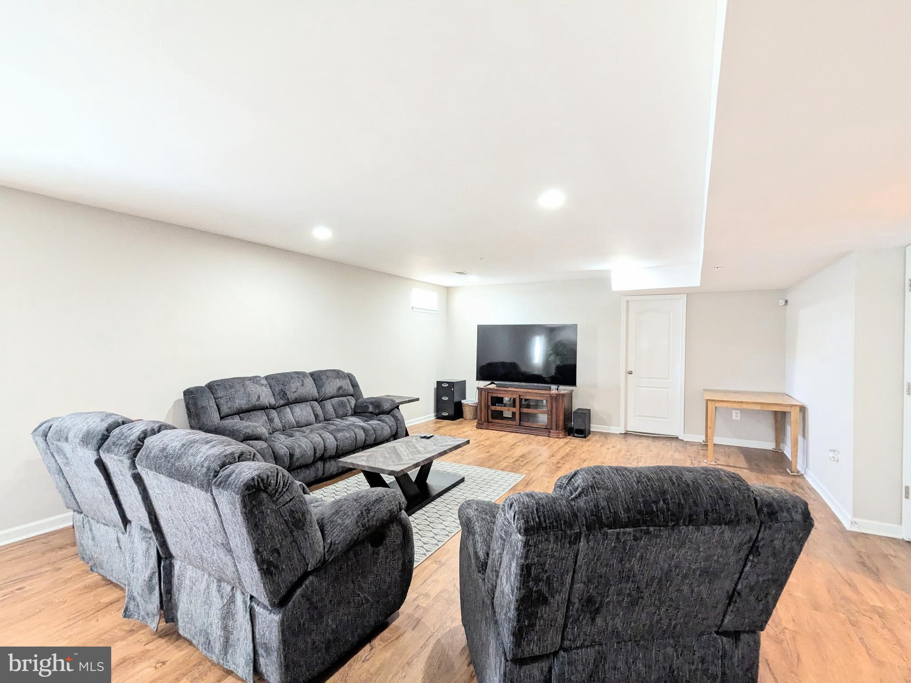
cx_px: 456
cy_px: 342
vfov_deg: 78.1
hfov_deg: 94.5
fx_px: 421
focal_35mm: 16
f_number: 2.2
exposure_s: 1/40
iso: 562
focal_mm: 2.35
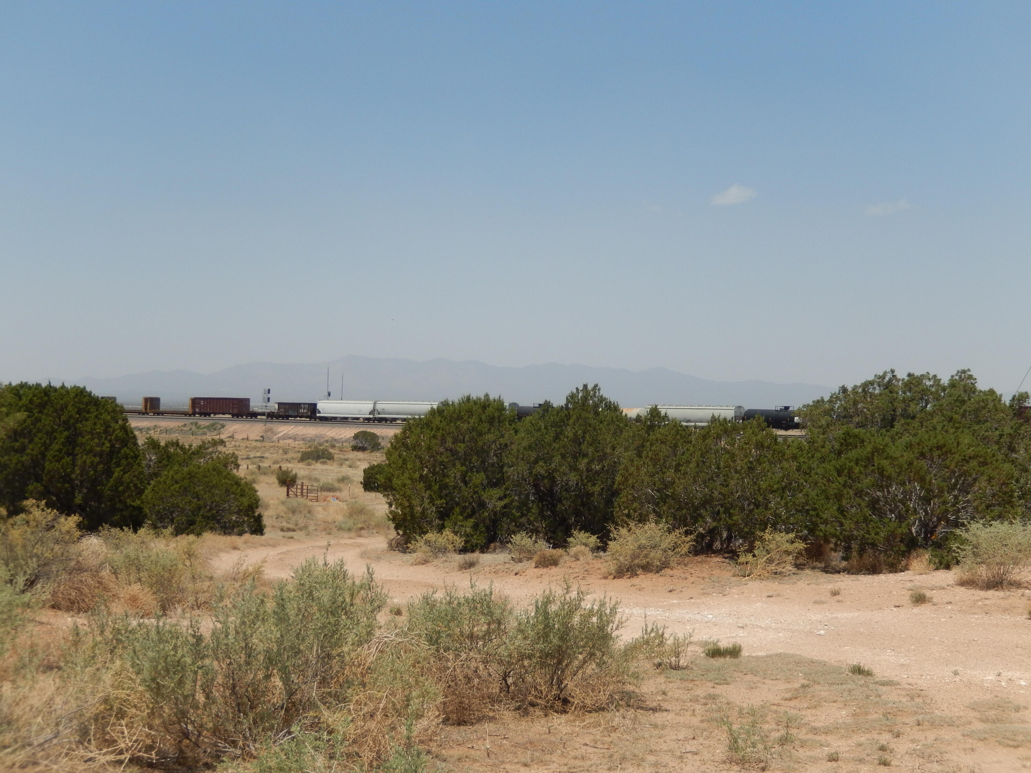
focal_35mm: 51
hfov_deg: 37.5
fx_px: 1519
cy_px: 386
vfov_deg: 28.6
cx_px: 516
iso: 125
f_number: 4.5
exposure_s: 1/1500
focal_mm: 9.2
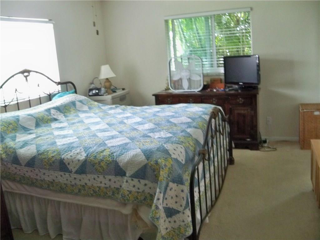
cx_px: 160
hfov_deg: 52.6
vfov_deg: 40.7
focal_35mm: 35
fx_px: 324
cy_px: 120
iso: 400
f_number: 3.5
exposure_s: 1/25
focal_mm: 6.2
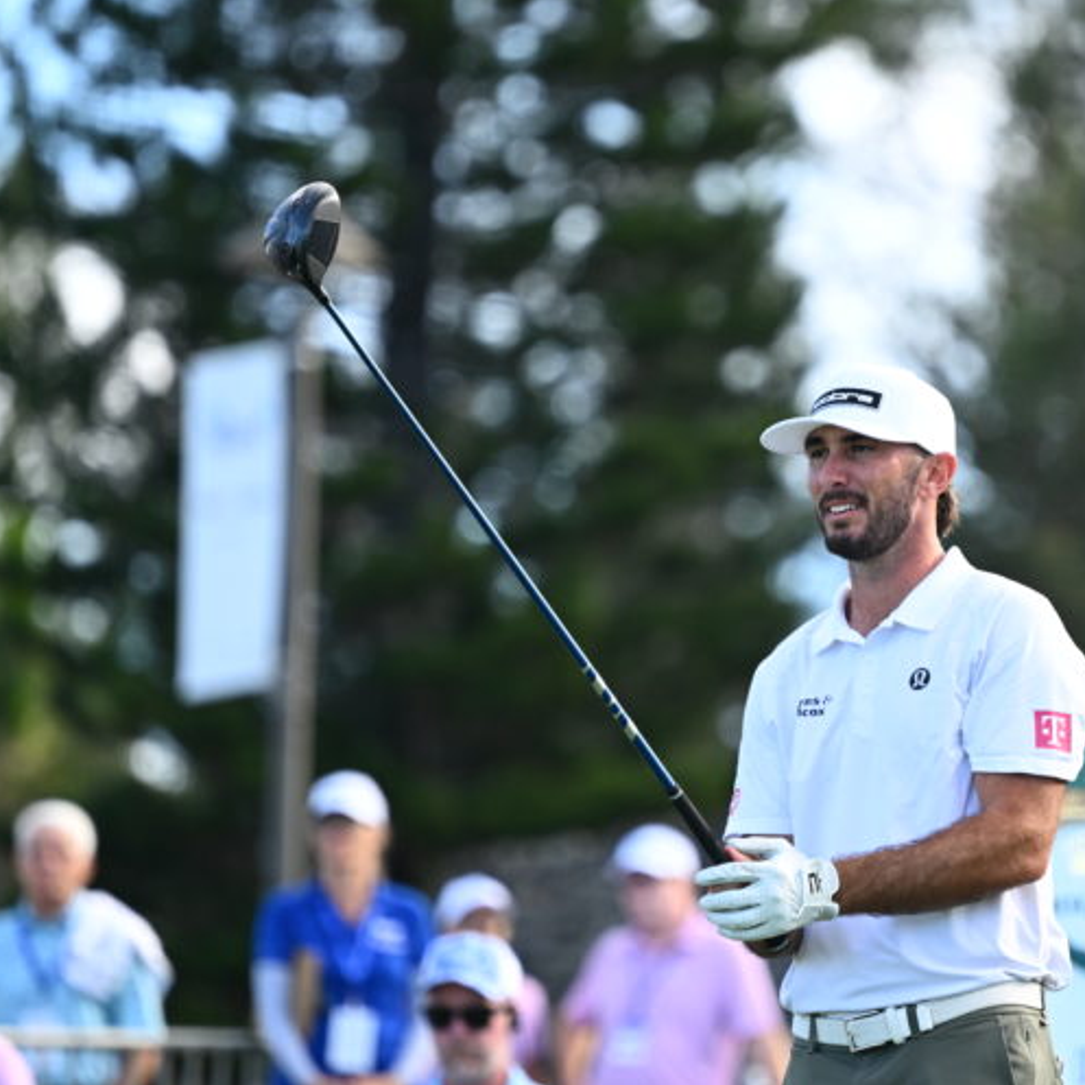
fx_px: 12270
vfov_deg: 5.1
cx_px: 792
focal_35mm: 346
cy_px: 541
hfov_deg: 5.1
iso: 400
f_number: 2.8
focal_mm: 180
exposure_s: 1/1600
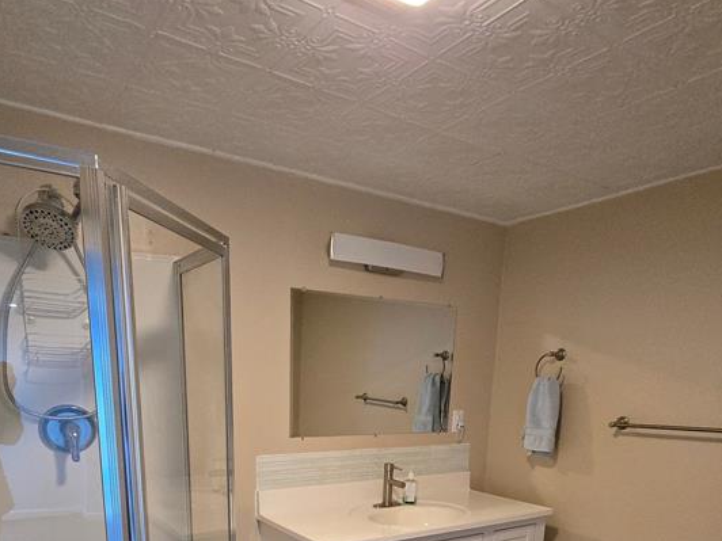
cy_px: 513
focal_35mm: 25
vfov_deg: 47.7
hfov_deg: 69.3
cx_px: 341
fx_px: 521
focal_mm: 2.2
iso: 1250
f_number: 2.2
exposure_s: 1/60
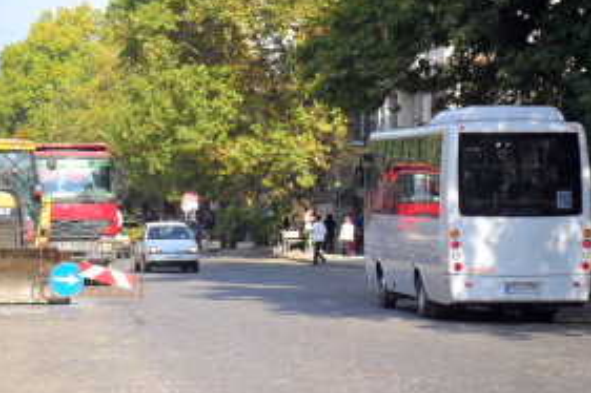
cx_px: 313
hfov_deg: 12.8
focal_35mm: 160
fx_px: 2625
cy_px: 103
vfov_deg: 8.6
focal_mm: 19.6
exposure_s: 1/250
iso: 100
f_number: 5
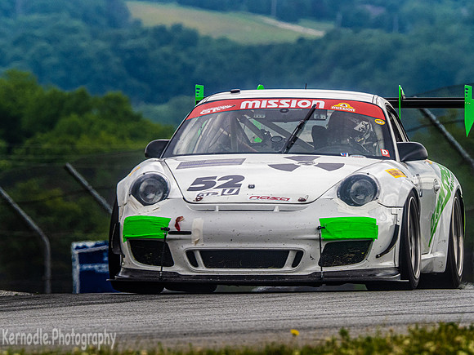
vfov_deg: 1.8
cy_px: 178
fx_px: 11516
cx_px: 237
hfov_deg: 2.4
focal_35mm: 841
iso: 320
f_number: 10
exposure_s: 1/320
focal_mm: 420
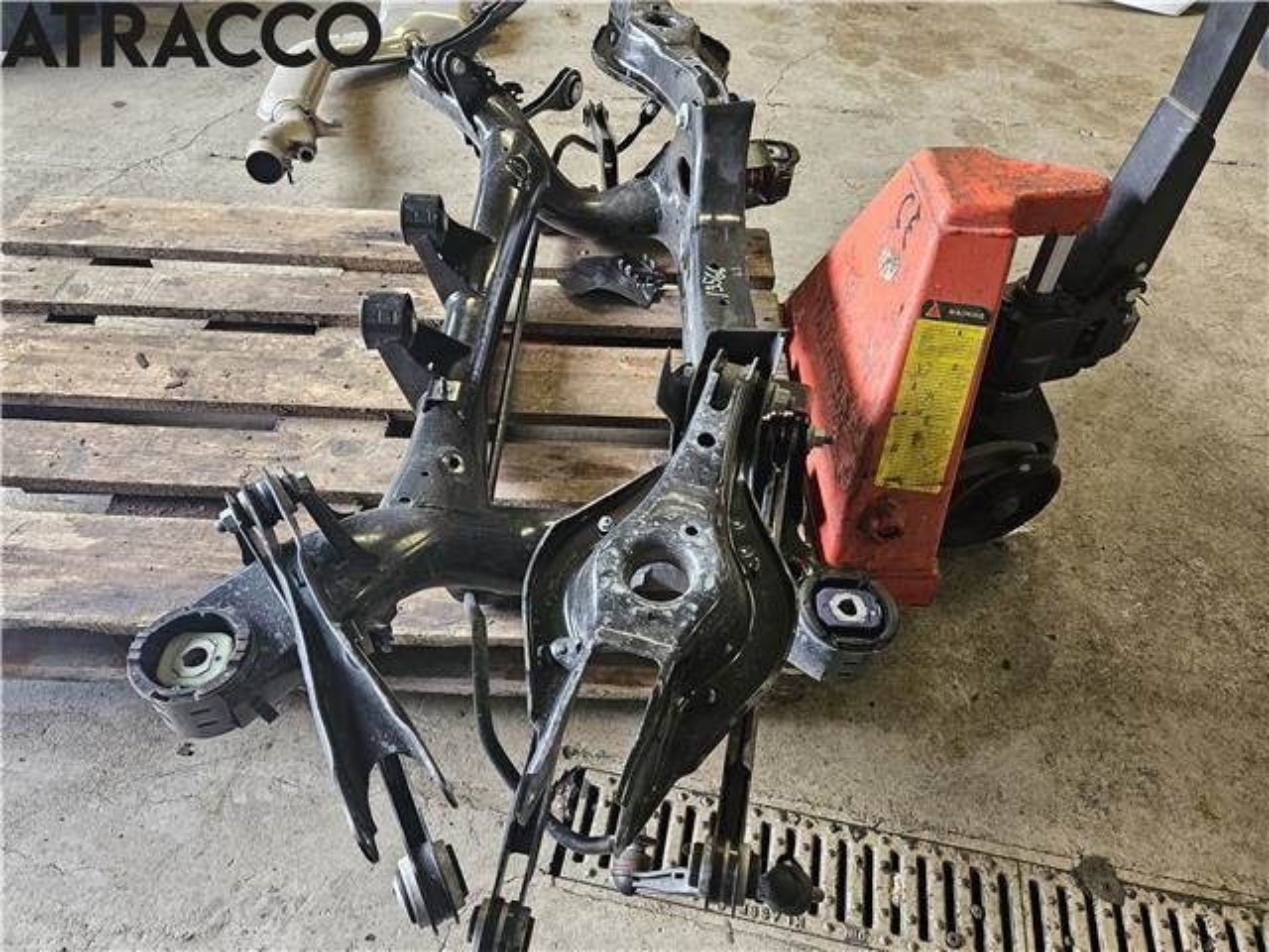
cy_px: 476
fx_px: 843
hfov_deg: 73.9
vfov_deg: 58.9
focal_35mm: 23
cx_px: 634
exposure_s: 1/100
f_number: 1.8
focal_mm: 5.4
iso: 320
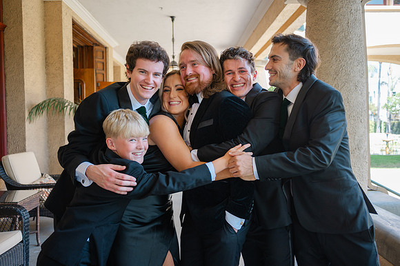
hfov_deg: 65.5
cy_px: 133
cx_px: 200
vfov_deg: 46.4
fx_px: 311
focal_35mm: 28
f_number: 2.8
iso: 140
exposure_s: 1/125
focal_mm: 28
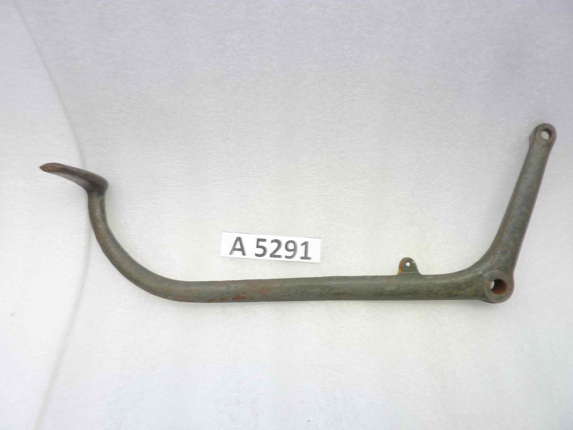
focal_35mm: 25
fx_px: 414
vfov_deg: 54.9
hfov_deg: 69.4
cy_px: 215
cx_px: 286
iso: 80
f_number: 3.3
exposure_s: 1/13
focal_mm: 4.1
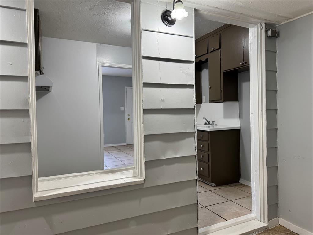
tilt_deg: -1.8
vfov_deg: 56.8
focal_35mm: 24
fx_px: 217
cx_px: 156
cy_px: 118
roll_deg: +0.8
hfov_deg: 71.6
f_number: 1.78
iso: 125
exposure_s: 1/60
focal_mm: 6.76
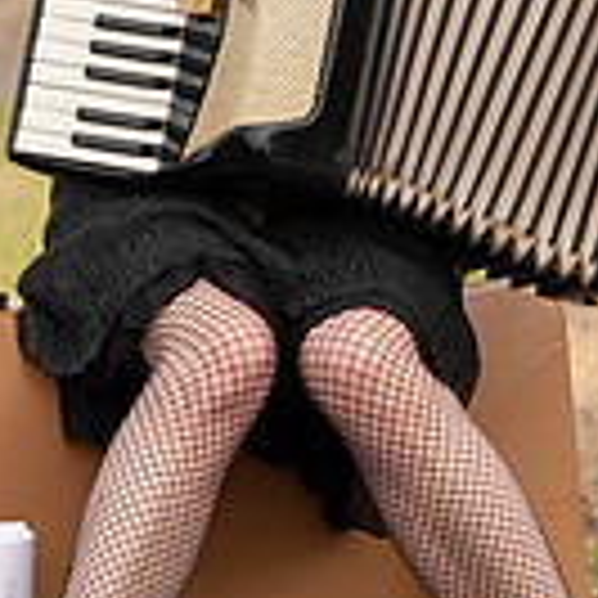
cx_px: 387
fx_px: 5082
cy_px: 169
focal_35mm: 260
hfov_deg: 6.7
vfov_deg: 6.7
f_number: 2.8
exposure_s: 1/640
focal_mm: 70
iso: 64
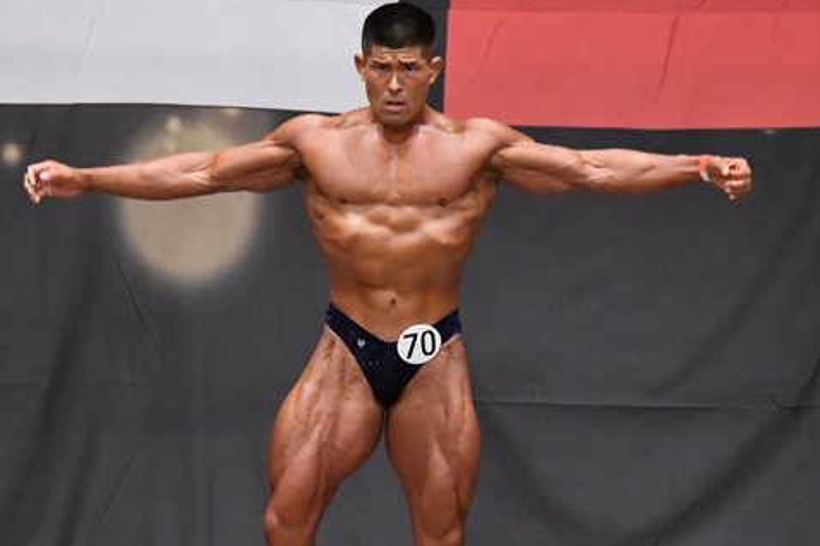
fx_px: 8012
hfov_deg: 5.9
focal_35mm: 352
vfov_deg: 3.9
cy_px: 362
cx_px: 377
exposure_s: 1/400
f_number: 5.6
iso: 6400
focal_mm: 145
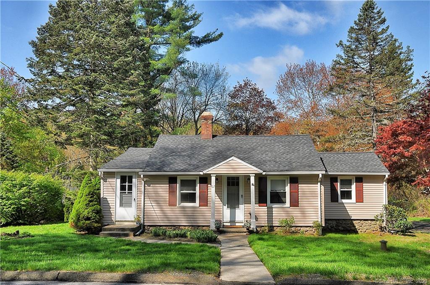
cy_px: 142
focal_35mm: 36
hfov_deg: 53.2
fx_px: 429
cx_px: 215
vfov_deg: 36.7
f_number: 13
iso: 200
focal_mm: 24
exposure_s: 1/200
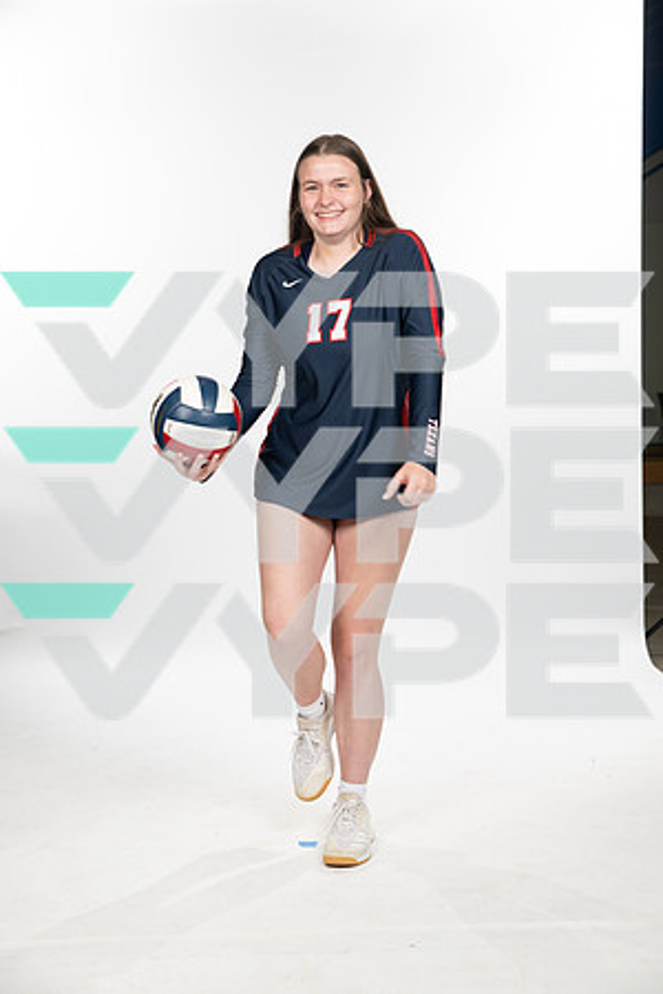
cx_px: 332
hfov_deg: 24.6
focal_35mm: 55
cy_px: 497
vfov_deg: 36.2
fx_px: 1519
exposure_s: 1/250
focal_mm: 55
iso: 200
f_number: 5.6
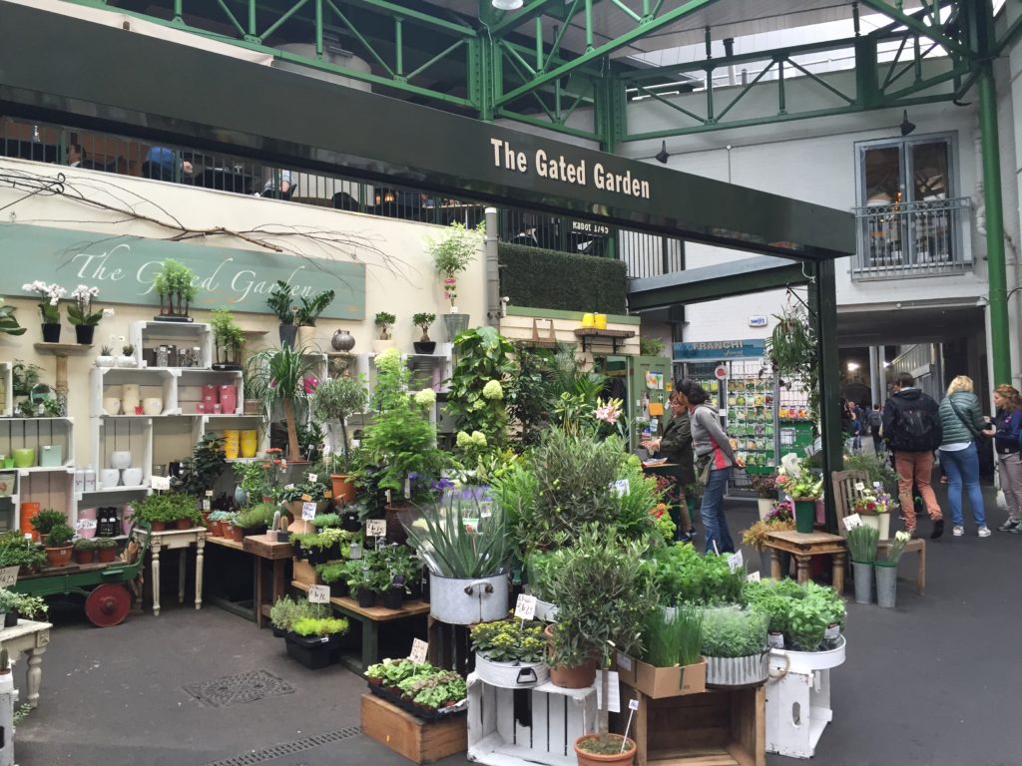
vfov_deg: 48.2
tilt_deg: +2.4
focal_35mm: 29
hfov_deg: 61.7
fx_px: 856
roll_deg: +0.7
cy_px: 383
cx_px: 511
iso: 40
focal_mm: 4.15
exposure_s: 1/33
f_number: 2.2
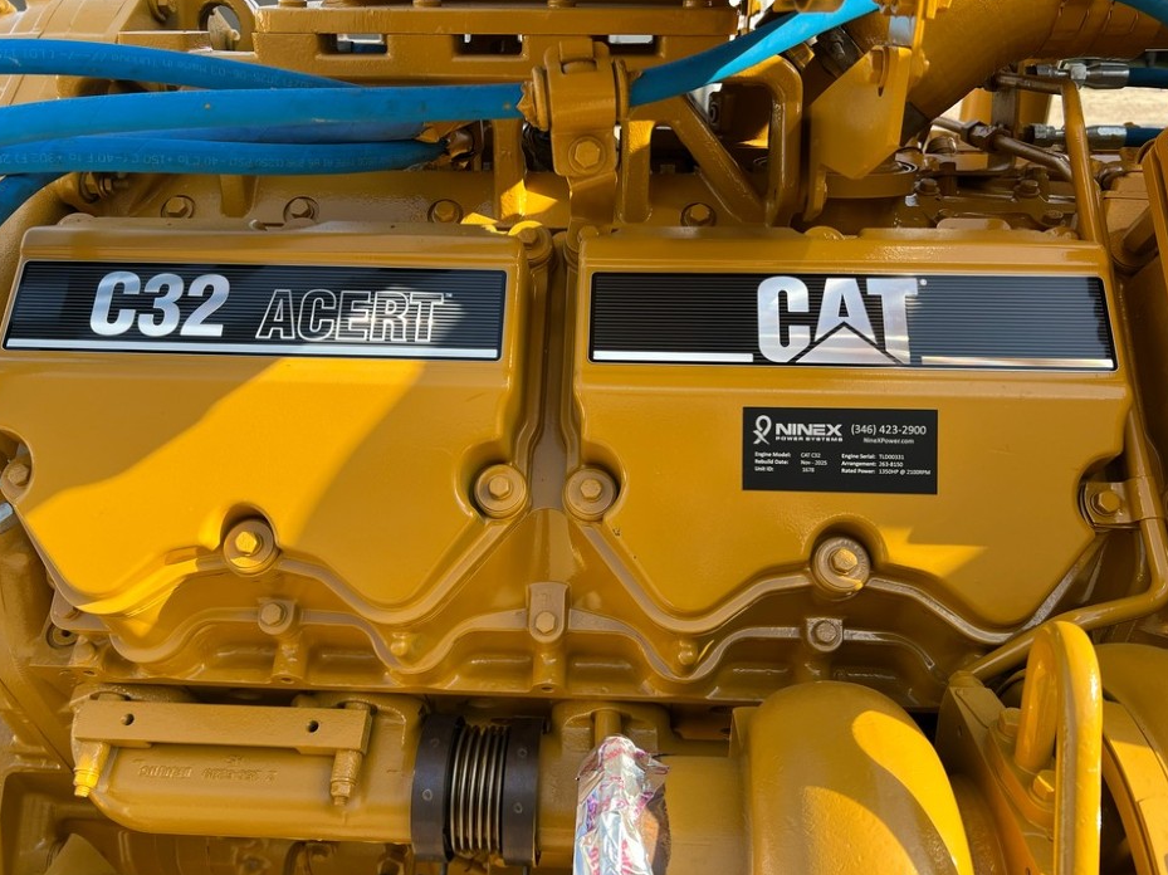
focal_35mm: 28
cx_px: 577
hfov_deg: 63.5
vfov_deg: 49.7
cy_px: 412
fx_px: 944
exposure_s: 1/846
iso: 50
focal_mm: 5.7
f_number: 1.5
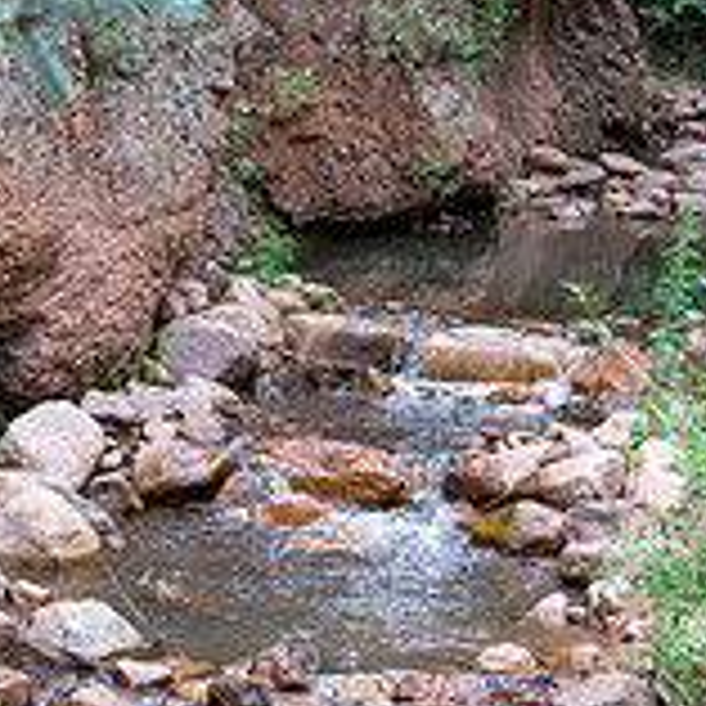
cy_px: 238
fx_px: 2815
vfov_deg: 14.3
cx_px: 506
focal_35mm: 122
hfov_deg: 14.3
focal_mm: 50
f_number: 10
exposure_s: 1/160
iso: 4500
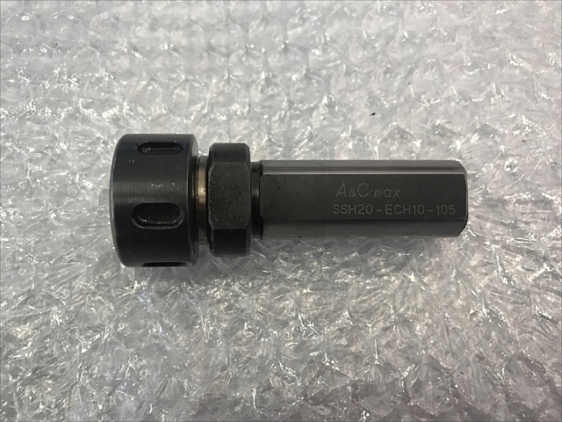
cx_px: 281
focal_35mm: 28
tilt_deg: -70.7
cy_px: 211
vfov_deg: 49.7
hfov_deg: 63.4
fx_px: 455
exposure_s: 1/40
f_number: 1.8
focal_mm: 3.99
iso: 25
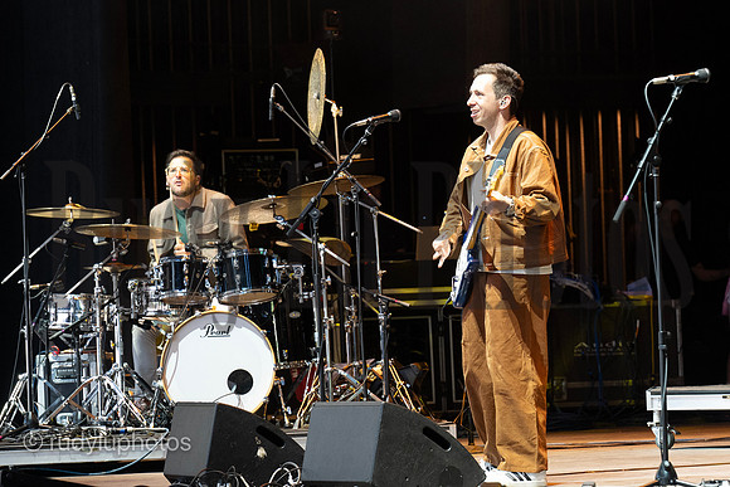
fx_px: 4563
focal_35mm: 225
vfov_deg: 6.1
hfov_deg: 9.1
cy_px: 244
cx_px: 365
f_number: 5.6
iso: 2500
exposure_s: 1/160
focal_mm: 150
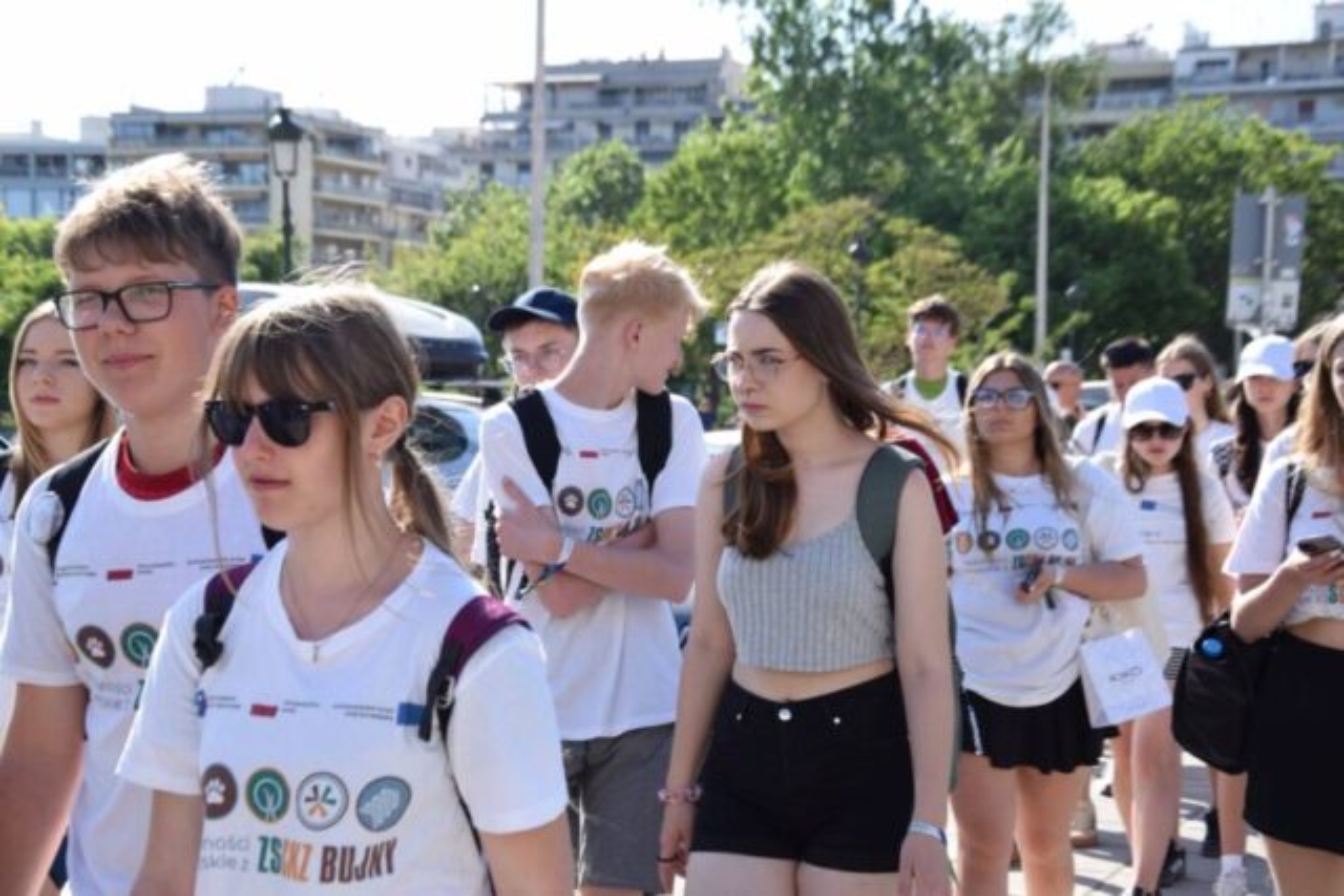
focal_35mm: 72
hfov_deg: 28.1
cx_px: 672
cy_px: 448
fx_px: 2688
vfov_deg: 18.9
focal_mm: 48
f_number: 8
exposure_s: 1/320
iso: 200
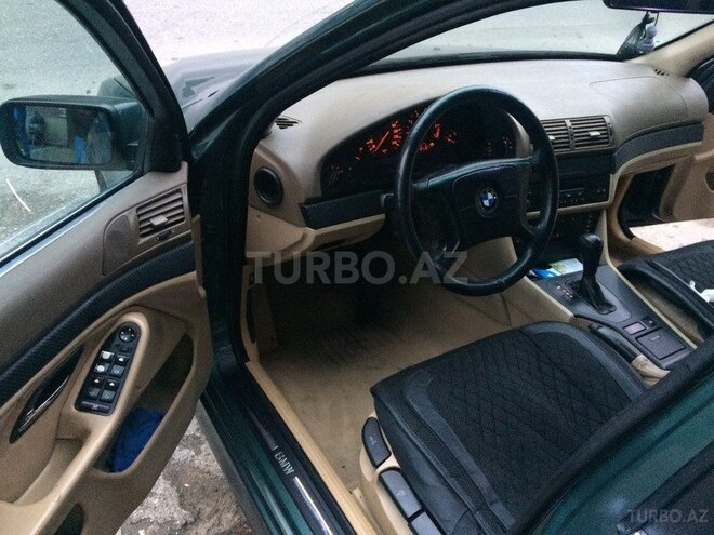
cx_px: 357
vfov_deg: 48.2
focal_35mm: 29
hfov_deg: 61.7
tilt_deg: -38.3
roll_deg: -8.1
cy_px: 268
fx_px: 598
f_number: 2.2
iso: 320
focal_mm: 4.15
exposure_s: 1/17
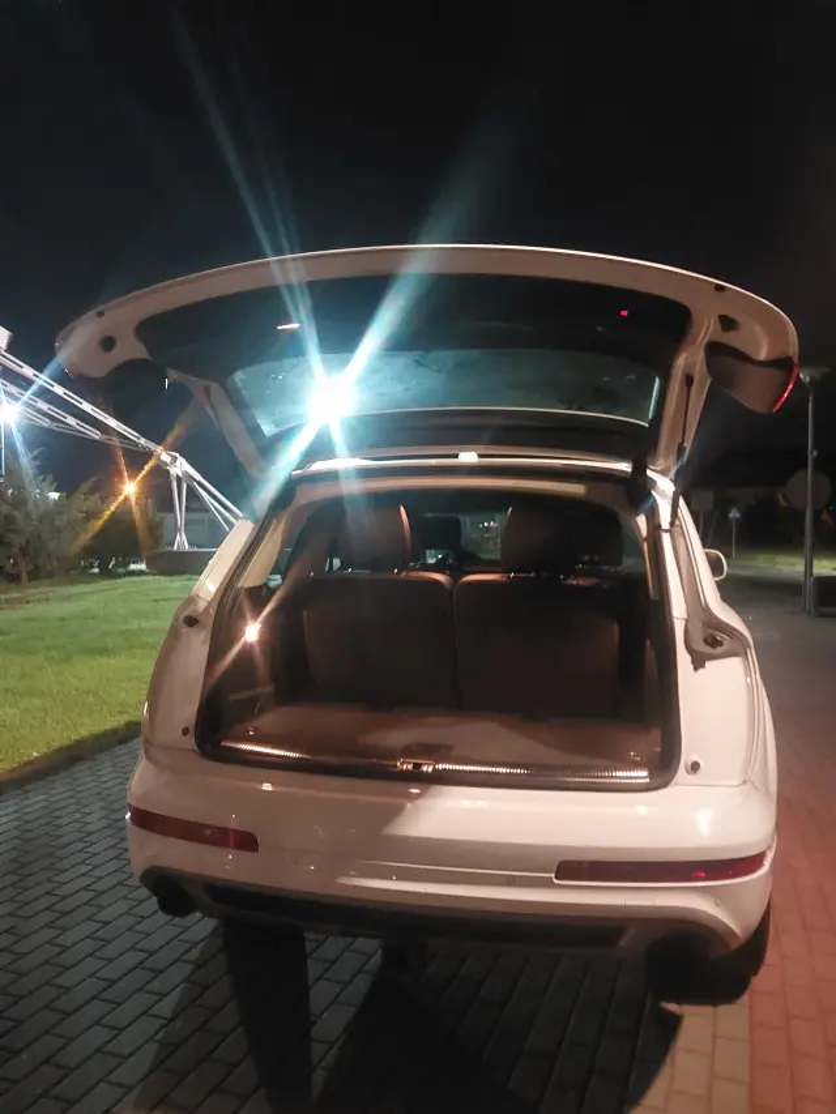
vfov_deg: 60.0
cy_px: 557
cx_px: 418
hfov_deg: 46.8
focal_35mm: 30
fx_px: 966
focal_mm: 4.6
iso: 1600
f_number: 1.8
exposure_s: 1/14
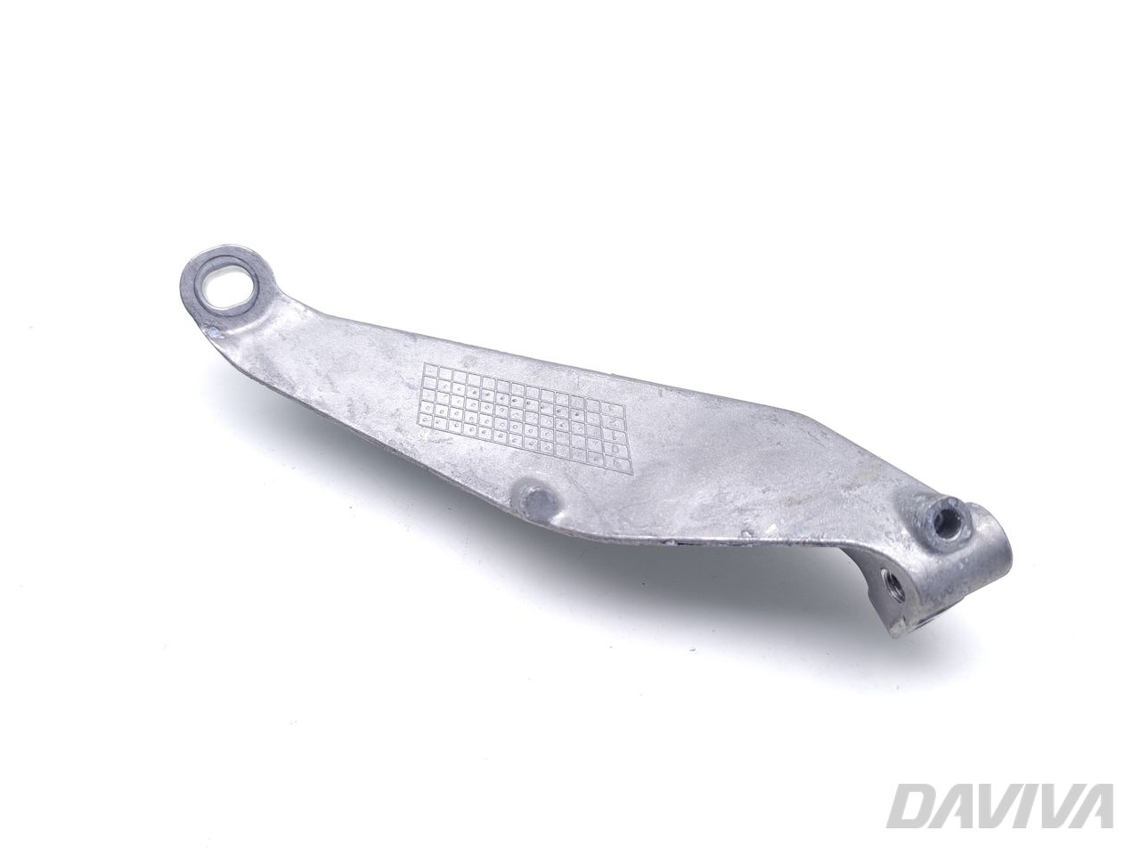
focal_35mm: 30
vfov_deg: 46.8
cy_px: 428
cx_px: 570
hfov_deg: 60.0
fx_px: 988
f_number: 1.65
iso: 80
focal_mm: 6.19
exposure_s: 1/100
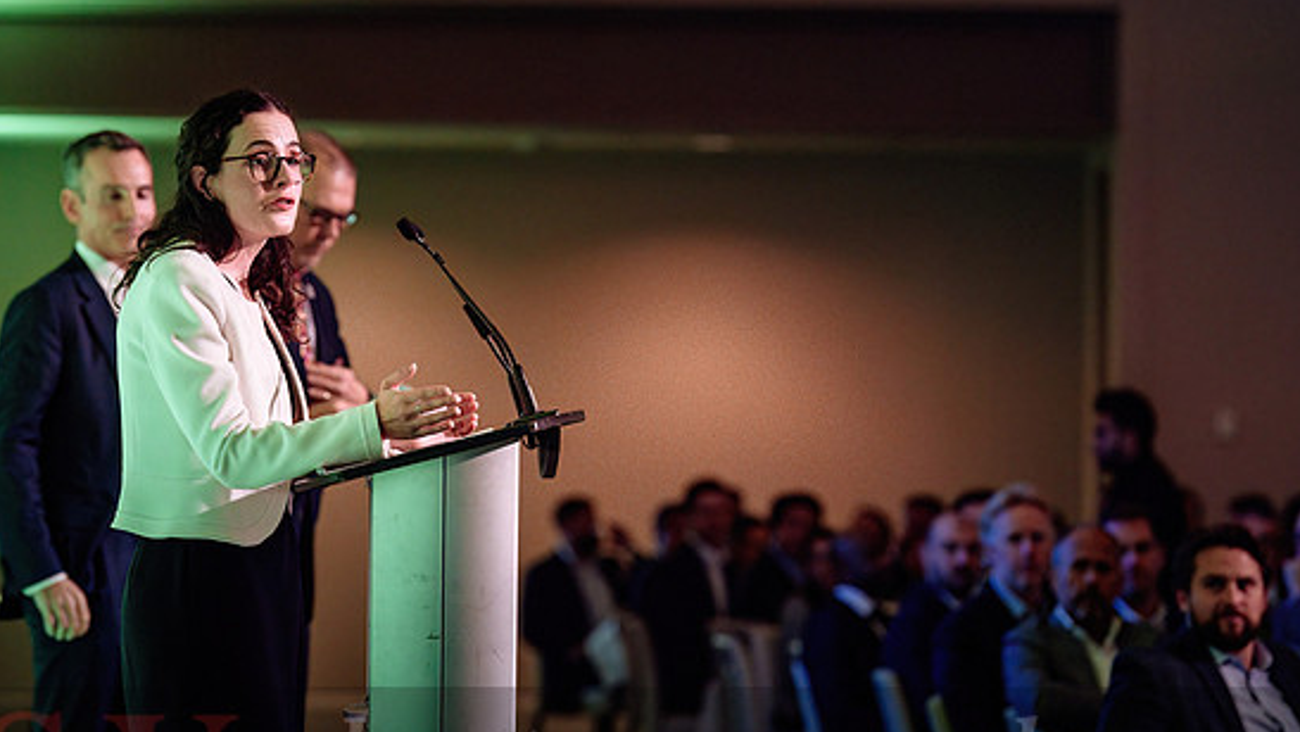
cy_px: 373
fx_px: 7034
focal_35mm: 204
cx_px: 561
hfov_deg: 10.6
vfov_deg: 6.0
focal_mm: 160
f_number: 3.5
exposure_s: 1/200
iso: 1250
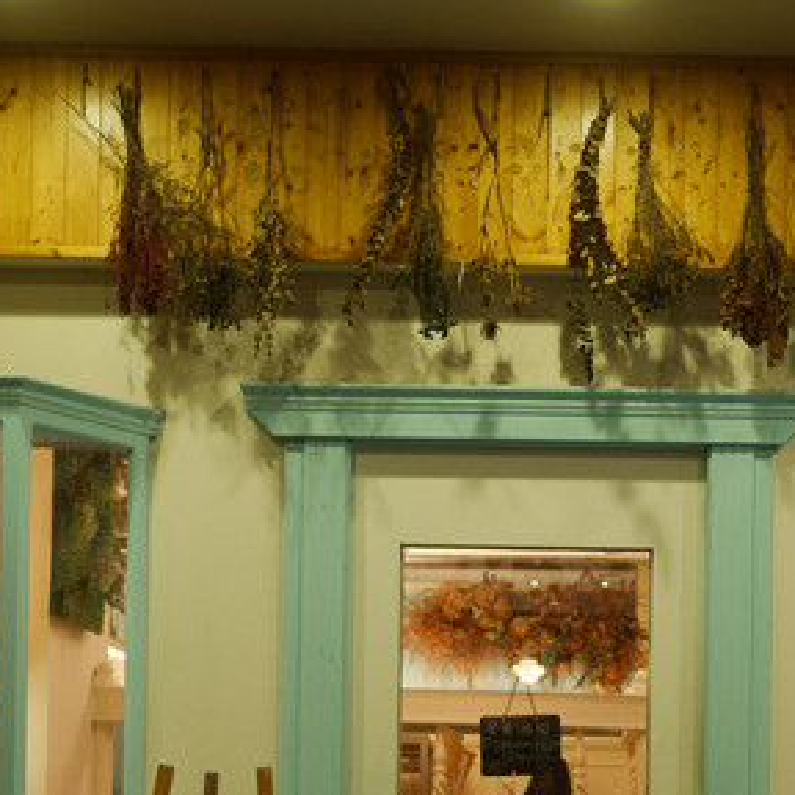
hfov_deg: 20.8
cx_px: 549
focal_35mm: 83
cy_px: 818
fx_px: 2157
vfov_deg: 20.2
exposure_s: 1/60
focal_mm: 15
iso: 320
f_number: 1.7
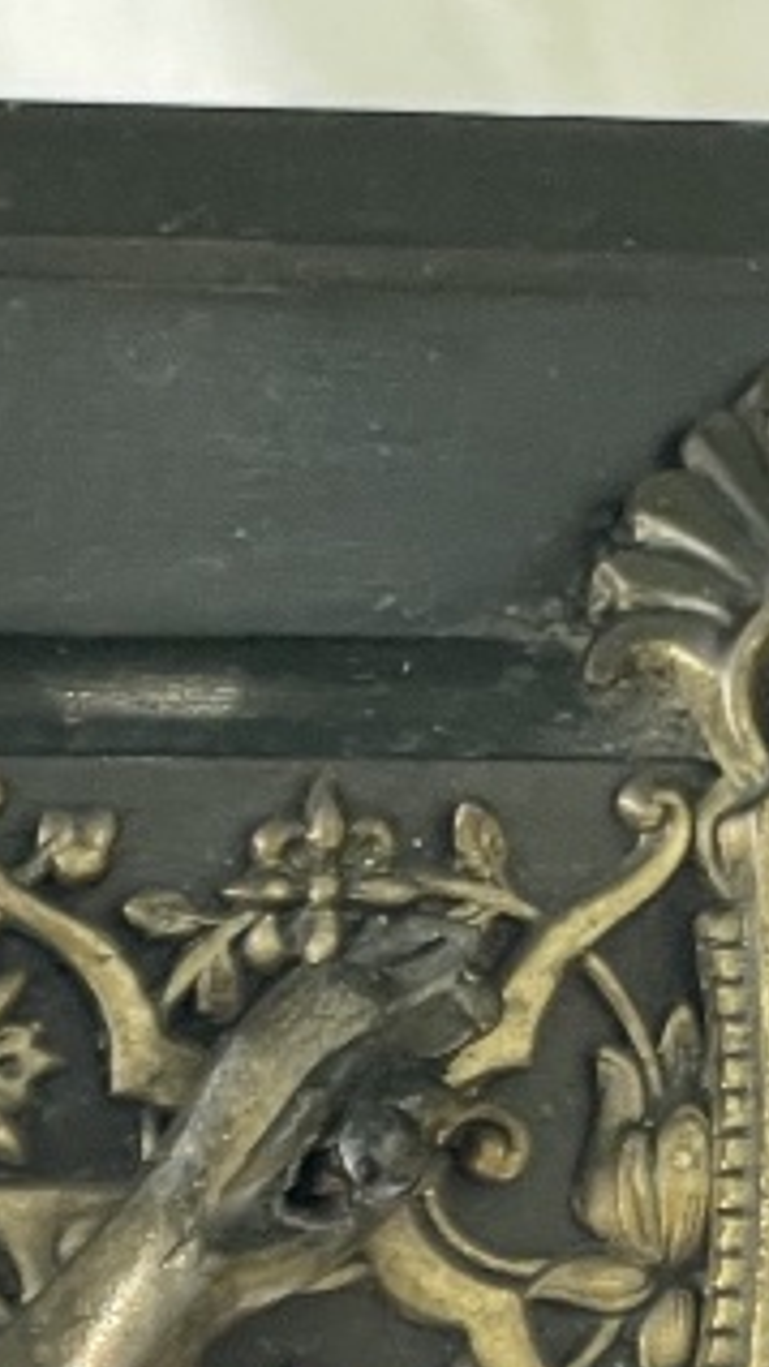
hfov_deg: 5.5
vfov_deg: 9.6
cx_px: -1074
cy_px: 2429
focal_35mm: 214
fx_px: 7753
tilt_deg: -47.6
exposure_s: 1/99
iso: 40
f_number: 2
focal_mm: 6
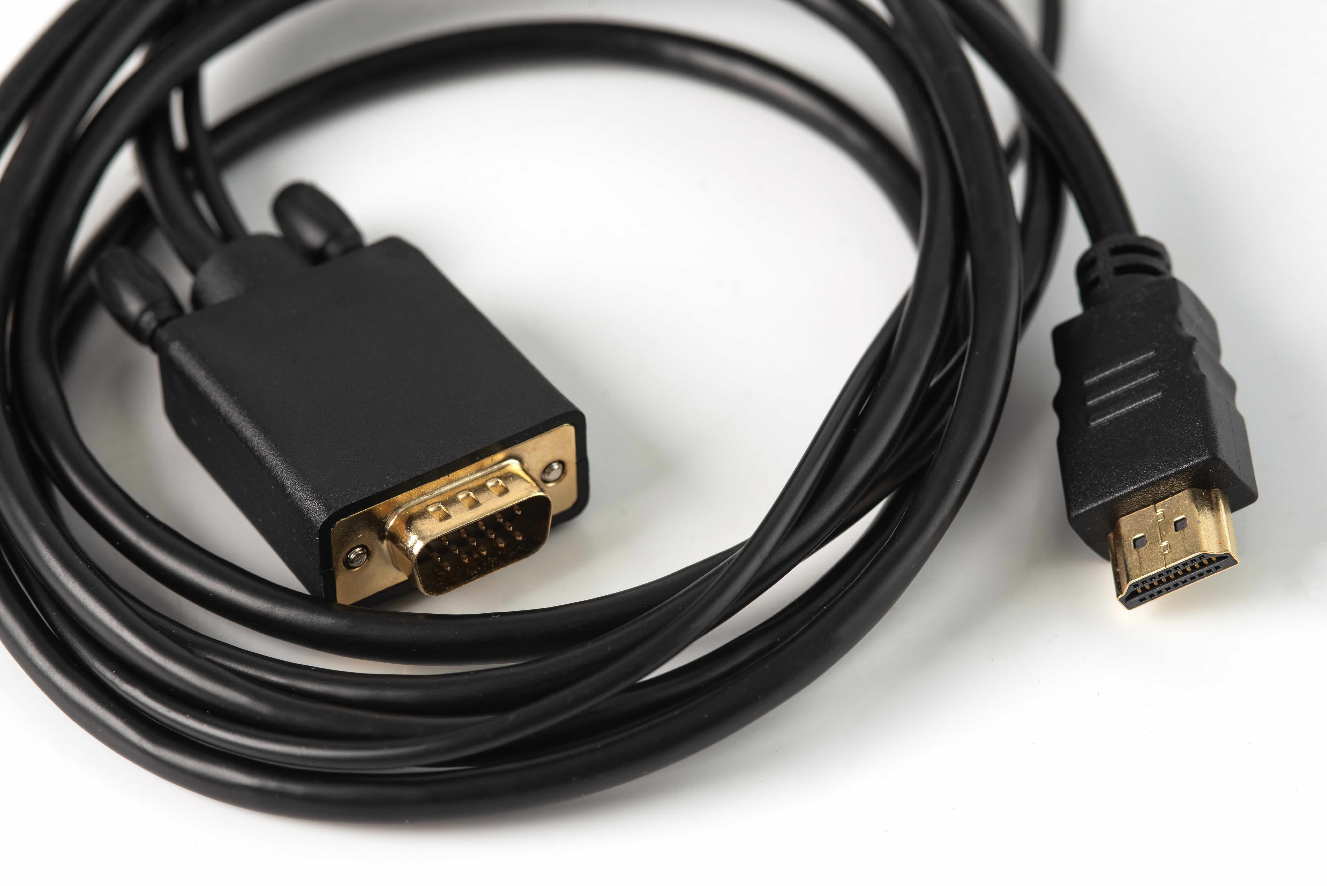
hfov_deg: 19.4
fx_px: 3872
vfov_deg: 13.1
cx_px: 664
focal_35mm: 105
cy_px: 443
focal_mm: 105
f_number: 9
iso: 160
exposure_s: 1/160
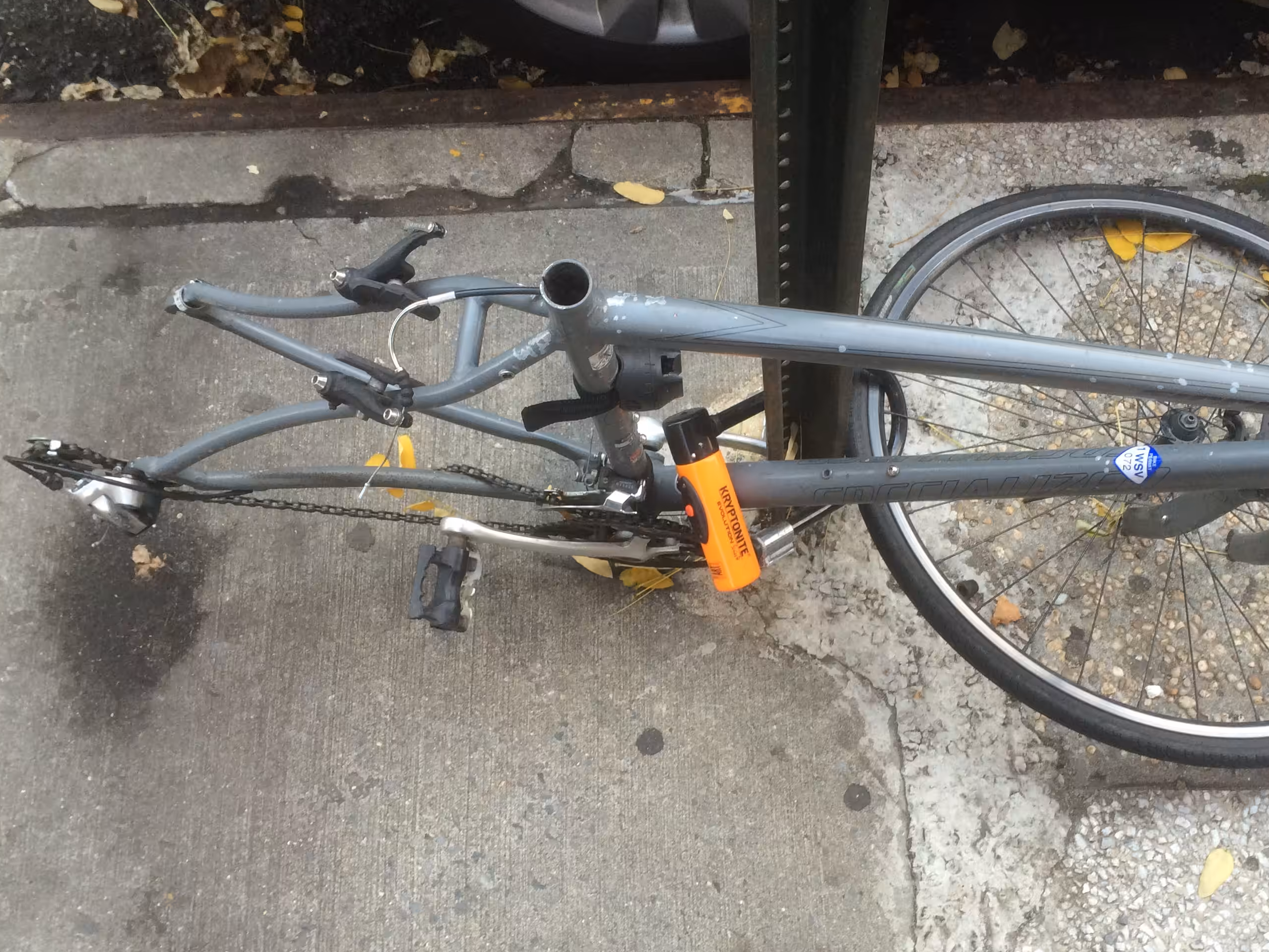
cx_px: 750
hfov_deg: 49.9
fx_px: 1357
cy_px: 563
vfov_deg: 38.5
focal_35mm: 37
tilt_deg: -70.8
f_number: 2.2
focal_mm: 4.15
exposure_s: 1/120
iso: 64
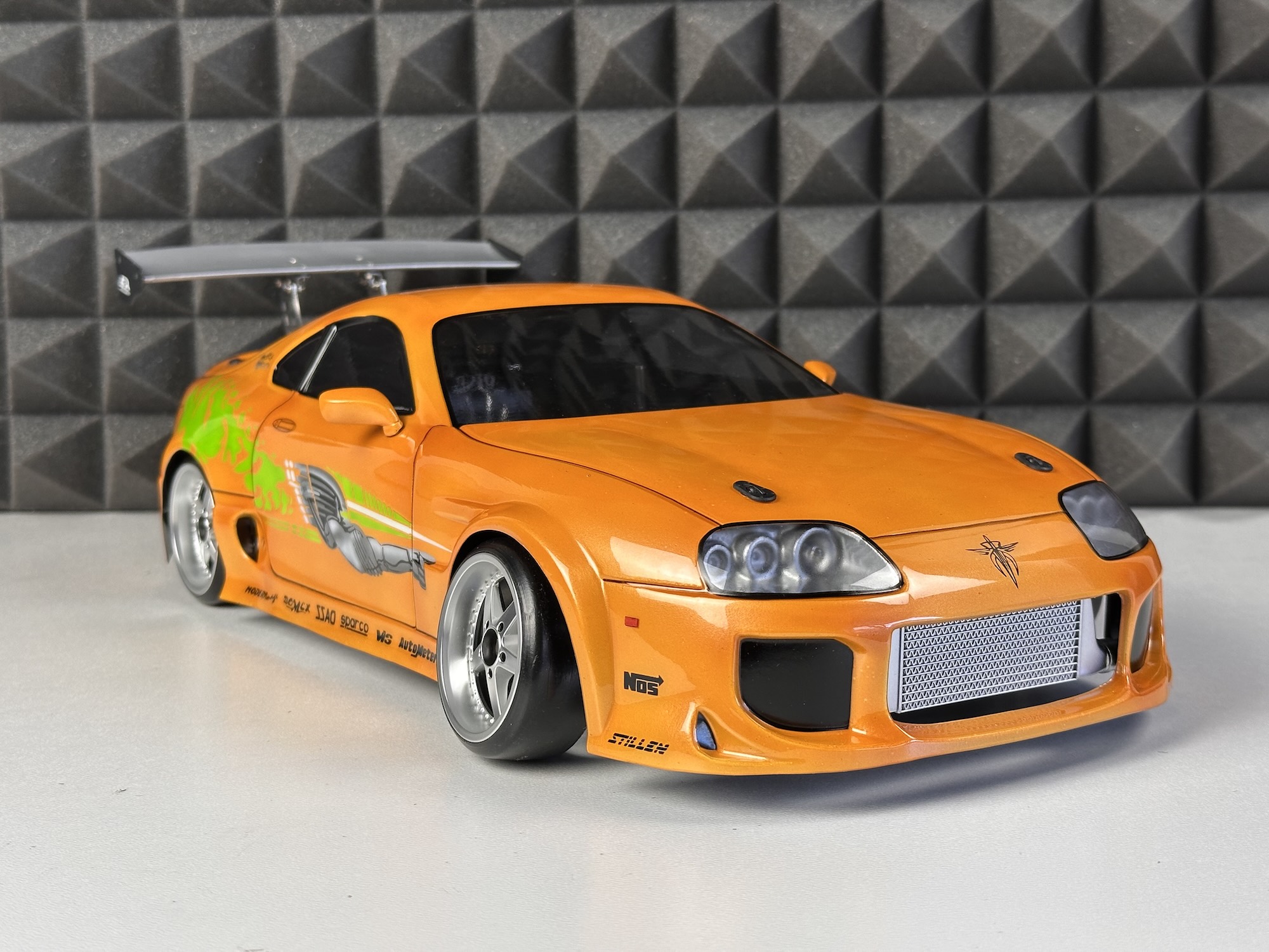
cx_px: 634
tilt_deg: -8.6
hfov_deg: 39.7
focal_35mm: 48
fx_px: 1760
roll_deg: +0.8
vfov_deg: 30.3
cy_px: 476
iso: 64
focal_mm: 6.86
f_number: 1.78
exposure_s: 1/100
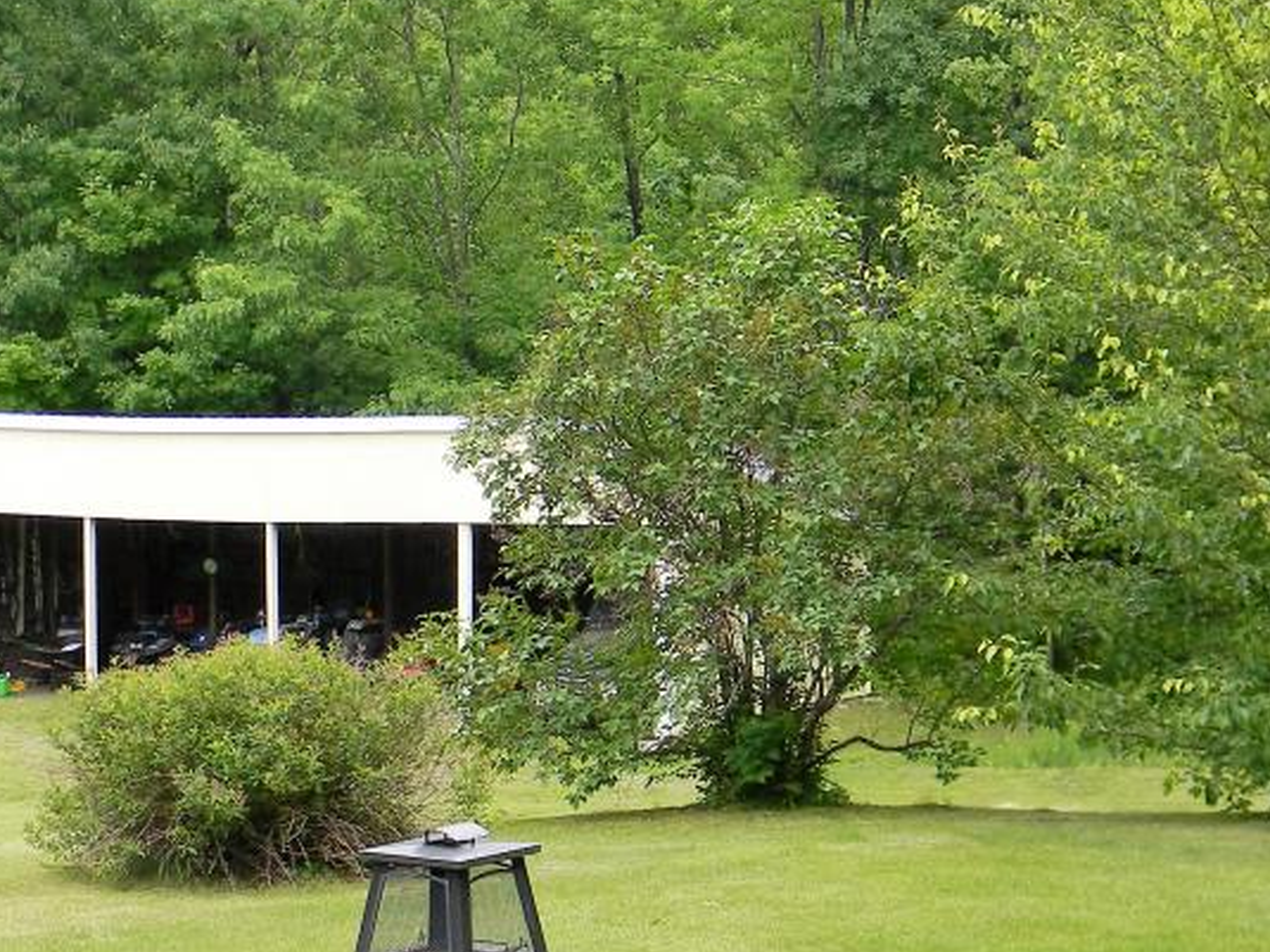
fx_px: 3301
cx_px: 783
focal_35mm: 90
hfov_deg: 21.7
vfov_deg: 16.4
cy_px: 500
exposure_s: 1/193
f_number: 3.9
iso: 80
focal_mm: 8.6
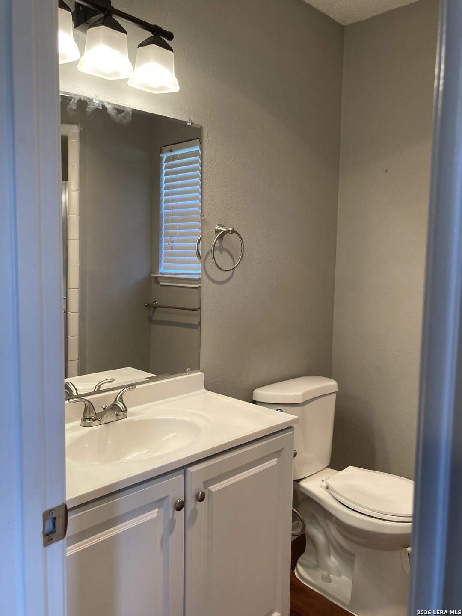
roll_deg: -0.2
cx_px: 231
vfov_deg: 63.4
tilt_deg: -4.2
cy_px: 308
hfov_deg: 49.7
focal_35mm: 28
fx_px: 498
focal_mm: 3.99
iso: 50
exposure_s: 1/60
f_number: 1.8
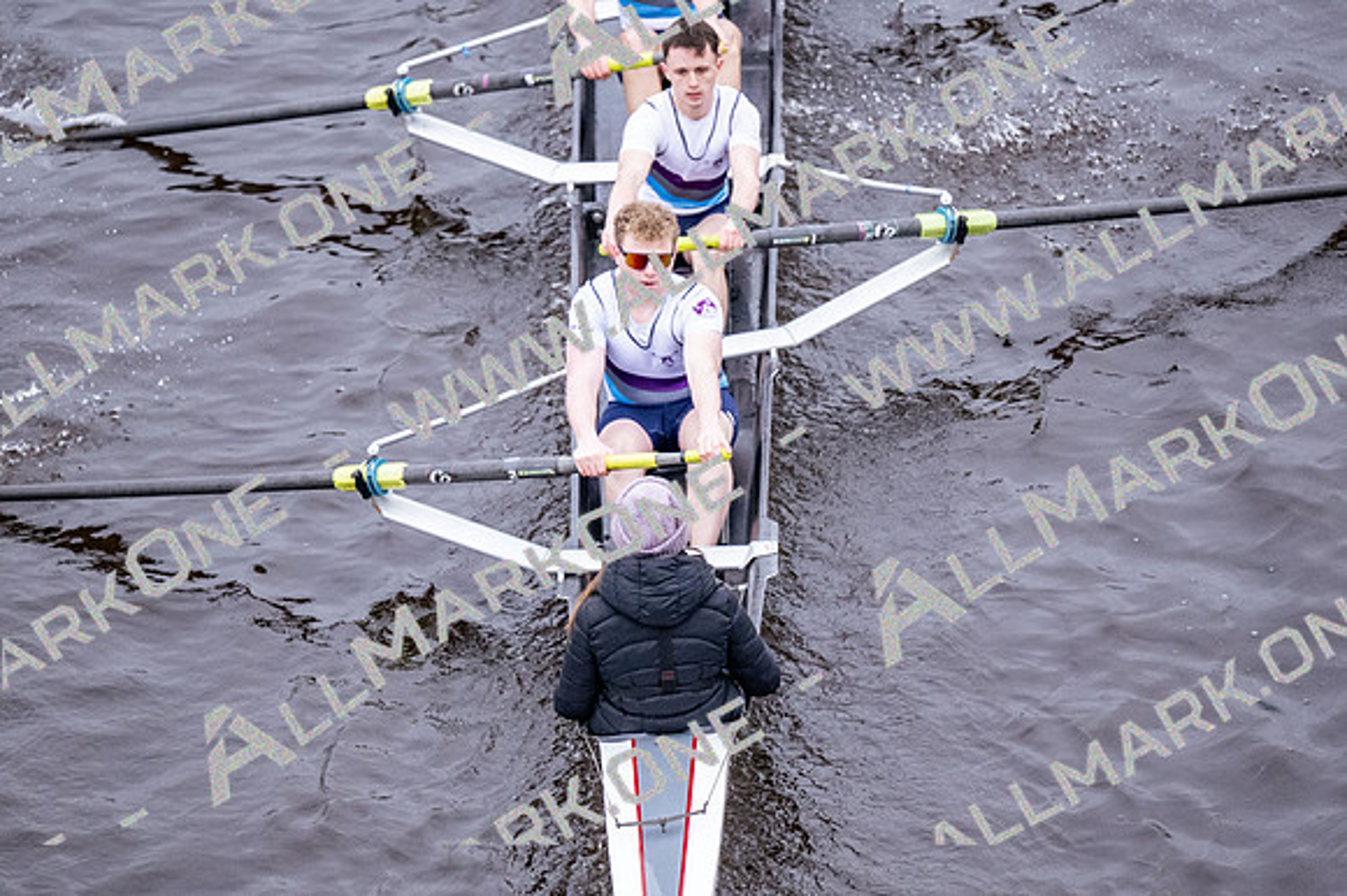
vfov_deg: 4.6
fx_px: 11218
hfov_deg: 6.9
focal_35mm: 300
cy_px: 448
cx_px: 674
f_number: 2.8
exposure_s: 1/2000
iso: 3200
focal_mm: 200
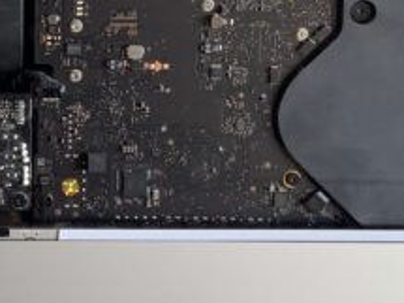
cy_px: -15
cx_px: -49
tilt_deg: -32.6
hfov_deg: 20.1
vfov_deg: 15.5
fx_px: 1085
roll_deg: +0.8
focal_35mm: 93
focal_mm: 4.25
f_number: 1.8
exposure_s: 1/60
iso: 160
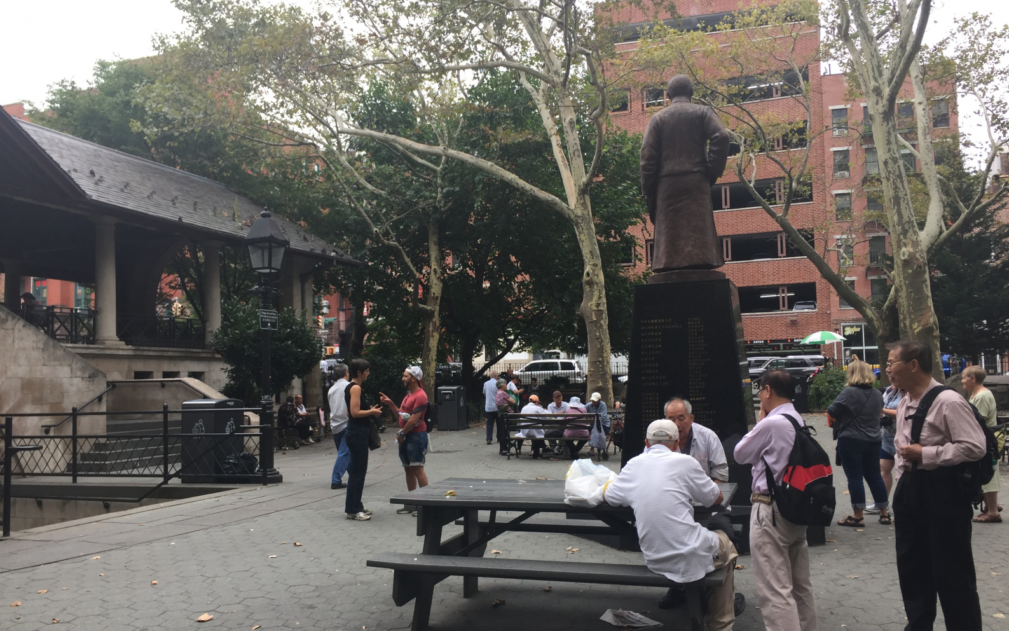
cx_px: 504
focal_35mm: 31
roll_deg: +0.6
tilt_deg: +2.2
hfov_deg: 61.2
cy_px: 337
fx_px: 852
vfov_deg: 40.6
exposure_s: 1/176
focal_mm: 4.15
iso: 32
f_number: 2.2
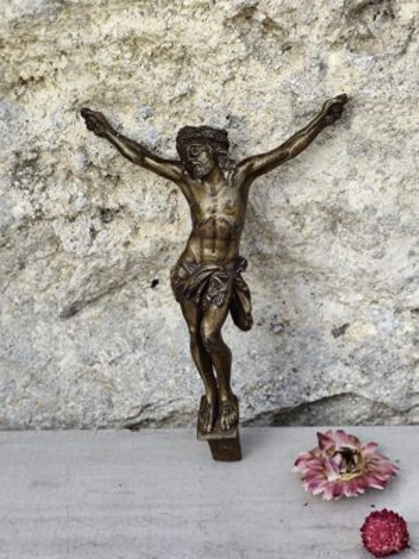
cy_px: 280
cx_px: 210
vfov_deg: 21.1
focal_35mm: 93
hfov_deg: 15.9
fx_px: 1501
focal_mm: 6.19
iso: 50
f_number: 1.65
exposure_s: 1/260
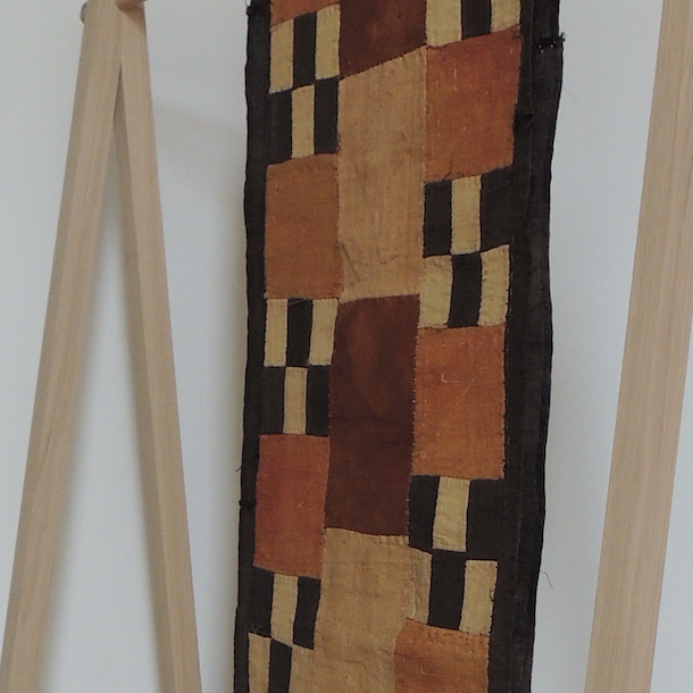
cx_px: 494
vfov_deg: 18.8
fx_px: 2016
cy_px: 751
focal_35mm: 89
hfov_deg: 19.4
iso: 250
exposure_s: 1/40
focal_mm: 5.3
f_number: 3.1
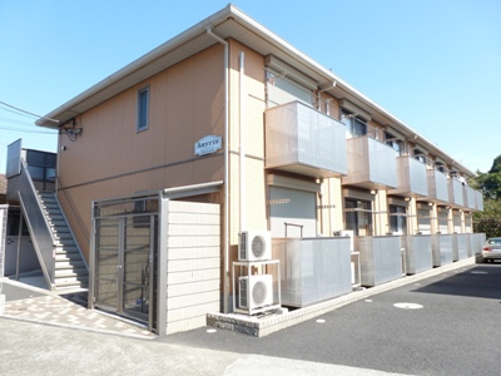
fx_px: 347
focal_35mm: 24
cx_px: 250
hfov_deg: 71.6
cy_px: 188
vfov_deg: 56.8
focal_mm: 4.3
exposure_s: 1/250
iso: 100
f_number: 4
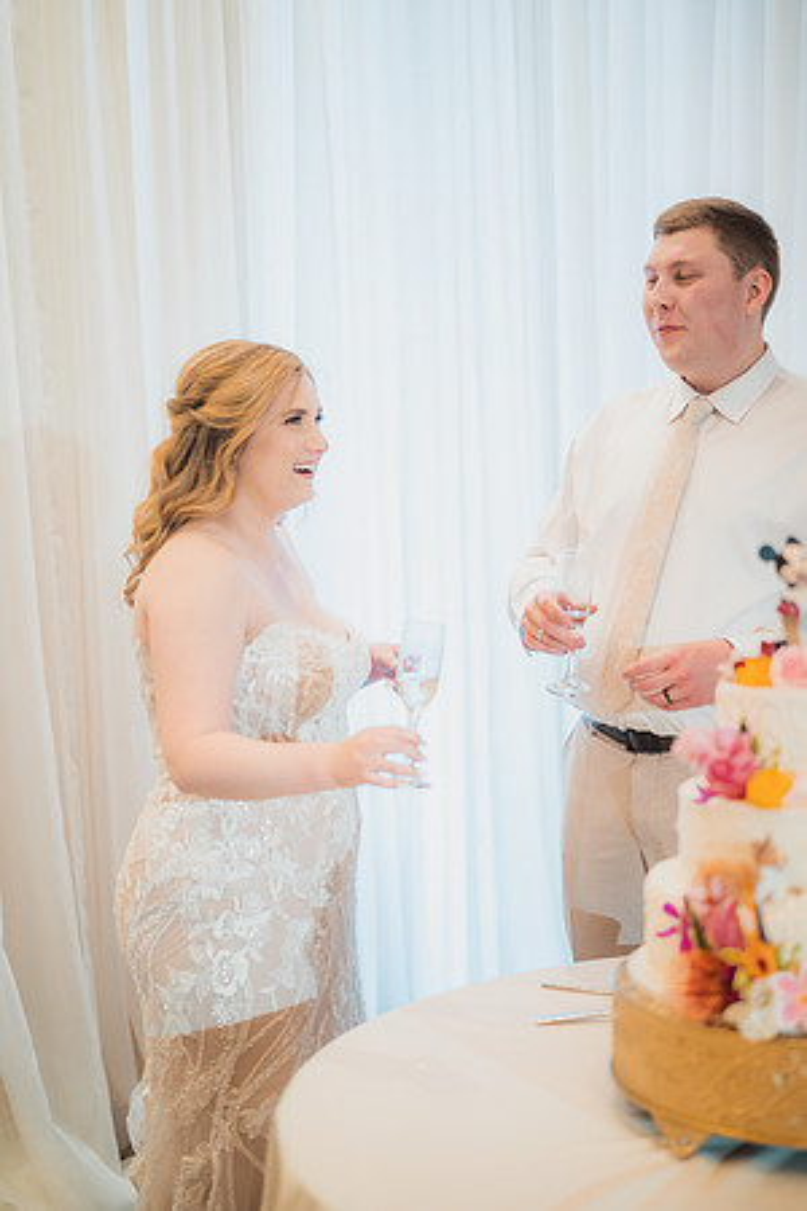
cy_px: 606
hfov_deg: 27.0
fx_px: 1681
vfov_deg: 39.6
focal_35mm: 50
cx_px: 404
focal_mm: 50
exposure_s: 1/500
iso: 1250
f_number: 1.4
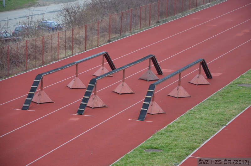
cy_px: 83
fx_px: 1023
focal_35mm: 147
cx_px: 126
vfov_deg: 9.3
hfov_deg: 14.0
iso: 360
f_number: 5.6
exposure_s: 1/125
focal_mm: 98
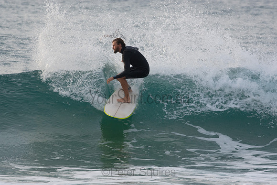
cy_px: 92
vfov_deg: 2.5
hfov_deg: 3.8
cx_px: 138
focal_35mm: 540
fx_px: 4156
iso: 720
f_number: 5.6
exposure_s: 1/1600
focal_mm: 360
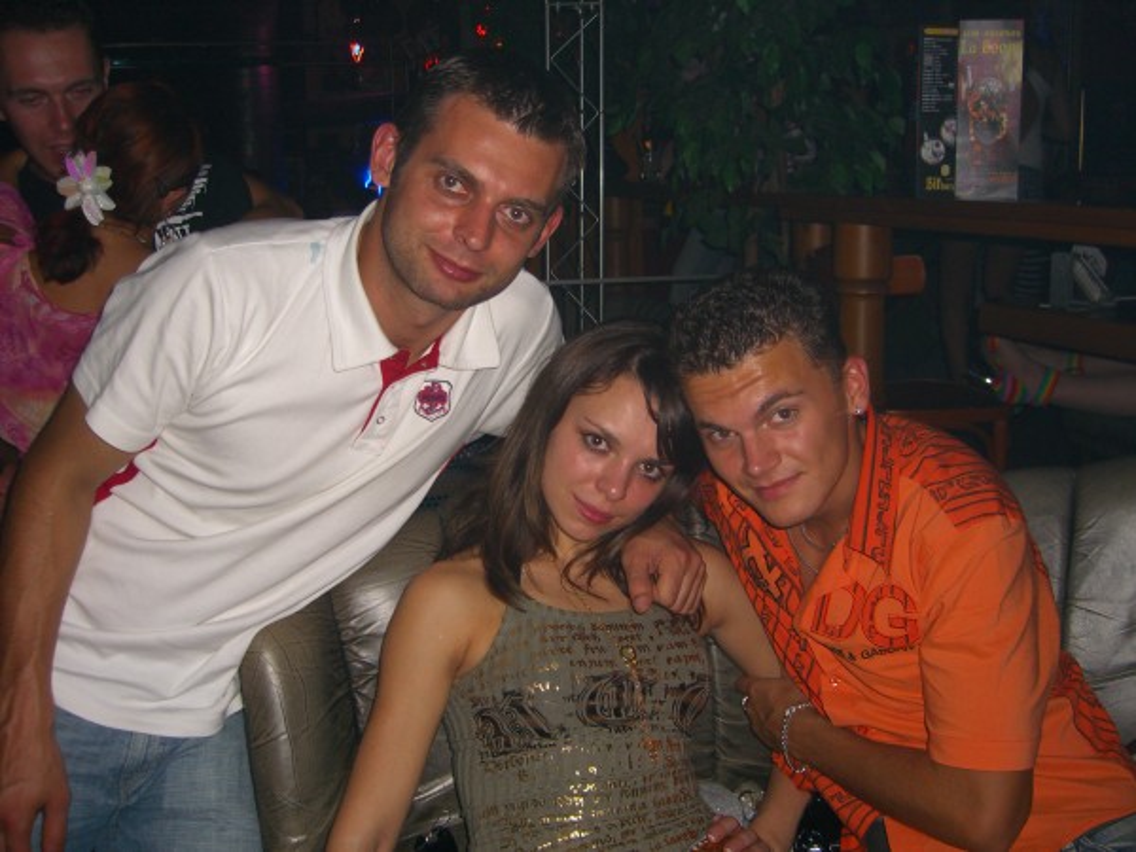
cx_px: 568
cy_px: 426
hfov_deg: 49.0
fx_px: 1247
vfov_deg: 37.7
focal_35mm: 38
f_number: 2.8
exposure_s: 1/60
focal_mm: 7.9
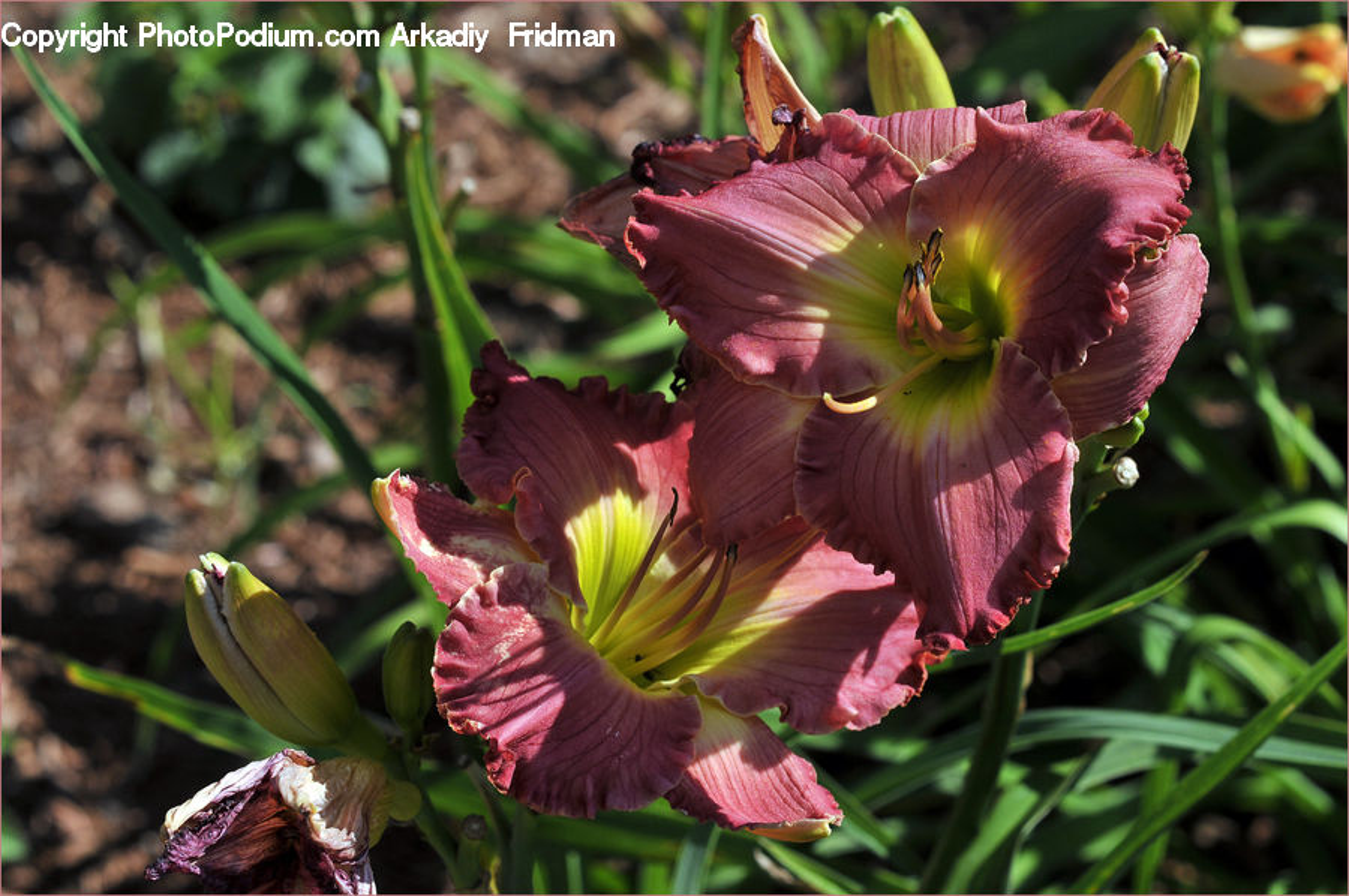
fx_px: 4772
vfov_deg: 10.7
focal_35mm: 128
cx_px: 674
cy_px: 448
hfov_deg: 16.1
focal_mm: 85
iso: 200
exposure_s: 1/640
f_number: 9
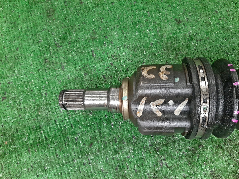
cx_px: 120
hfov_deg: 67.3
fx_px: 180
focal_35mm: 26
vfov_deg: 53.1
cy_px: 90
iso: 182
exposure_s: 1/50
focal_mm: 3.93
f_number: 1.7
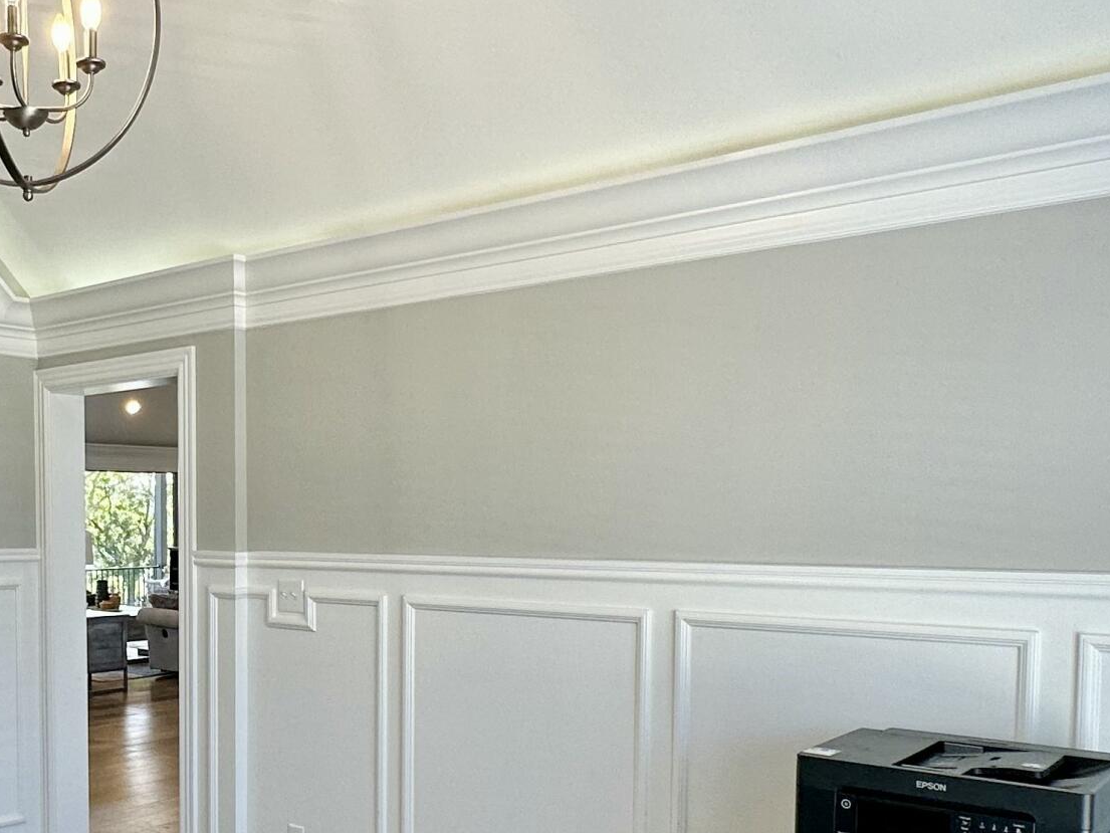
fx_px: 1219
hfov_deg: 47.1
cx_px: 275
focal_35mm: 38
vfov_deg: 37.2
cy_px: 581
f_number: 2.2
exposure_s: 1/120
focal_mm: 2.22
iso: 100
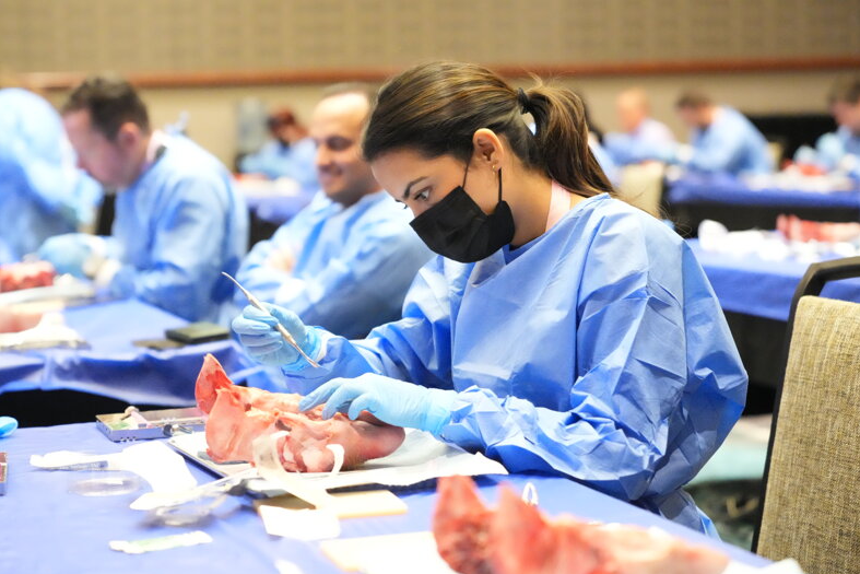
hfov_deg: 26.3
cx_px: 402
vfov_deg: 17.7
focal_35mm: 77
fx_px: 1840
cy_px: 272
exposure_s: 1/125
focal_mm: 70
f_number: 2.8
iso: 16000
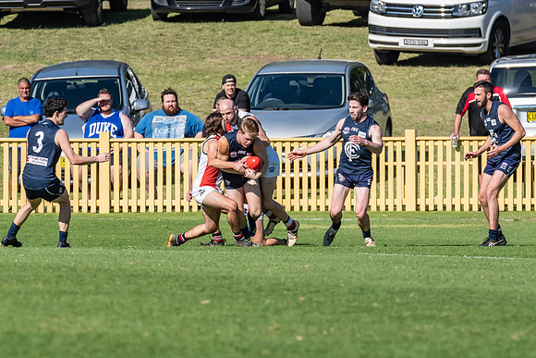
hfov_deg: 2.8
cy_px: 163
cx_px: 286
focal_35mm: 742
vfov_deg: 1.9
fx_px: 11055
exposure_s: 1/4000
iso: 800
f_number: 10
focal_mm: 400
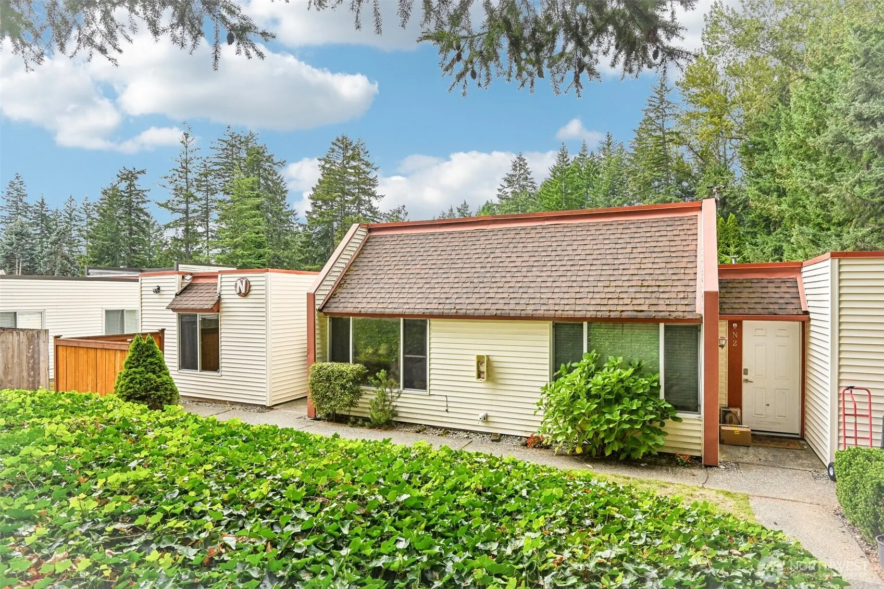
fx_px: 516
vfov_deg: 59.5
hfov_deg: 81.2
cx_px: 442
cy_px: 294
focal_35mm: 21
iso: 400
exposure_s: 1/500
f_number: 8
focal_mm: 21
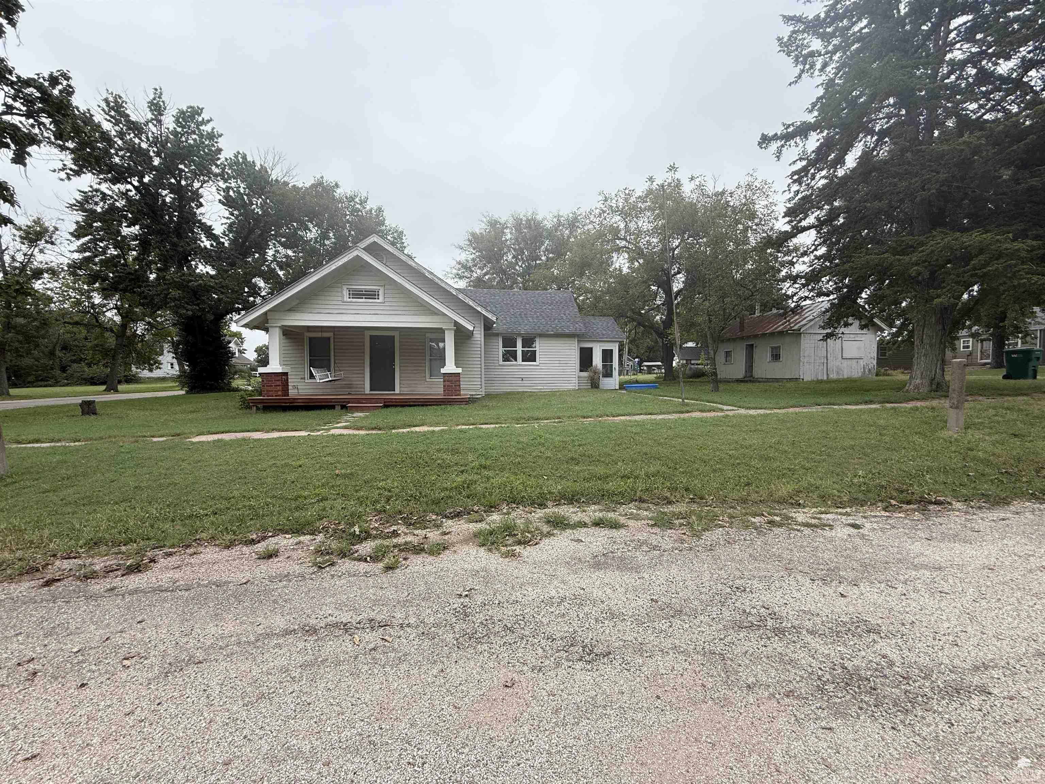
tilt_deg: -1.9
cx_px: 522
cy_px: 392
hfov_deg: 102.1
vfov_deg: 85.7
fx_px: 423
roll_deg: -0.4
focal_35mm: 14
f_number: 2.2
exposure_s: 1/569
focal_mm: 2.22
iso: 64
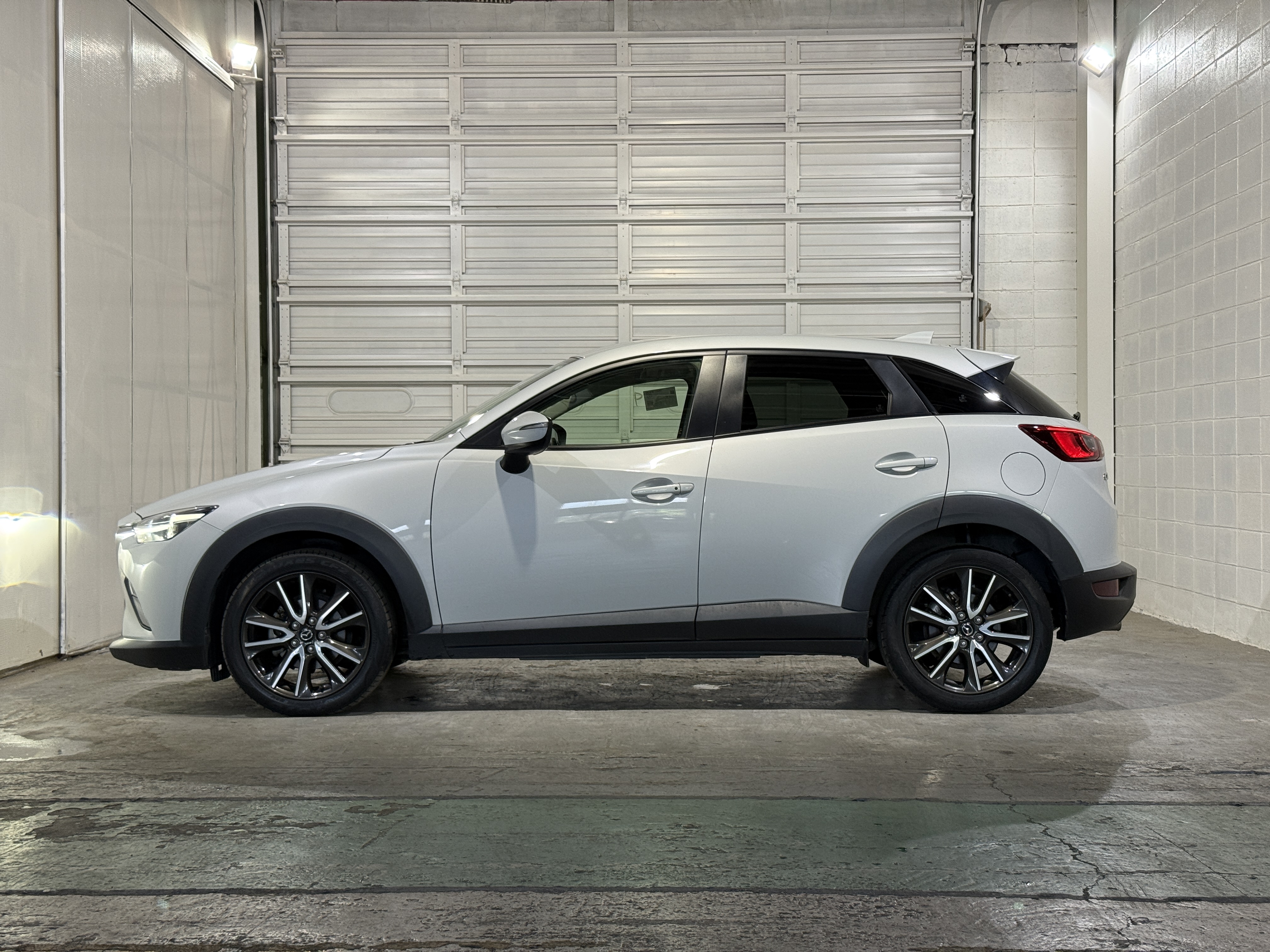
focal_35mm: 48
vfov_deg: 30.3
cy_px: 476
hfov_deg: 39.7
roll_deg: -0.2
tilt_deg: -0.1
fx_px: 1761
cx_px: 635
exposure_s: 1/60
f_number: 1.78
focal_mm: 6.76
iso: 64
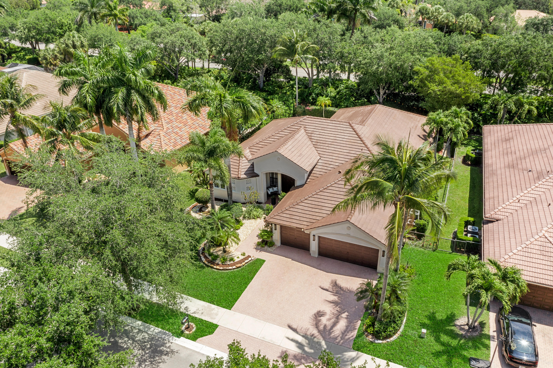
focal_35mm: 28
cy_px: 184
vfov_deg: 46.4
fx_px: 430
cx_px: 276
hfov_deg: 65.5
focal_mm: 10.26
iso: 200
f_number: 7.1
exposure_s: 1/240
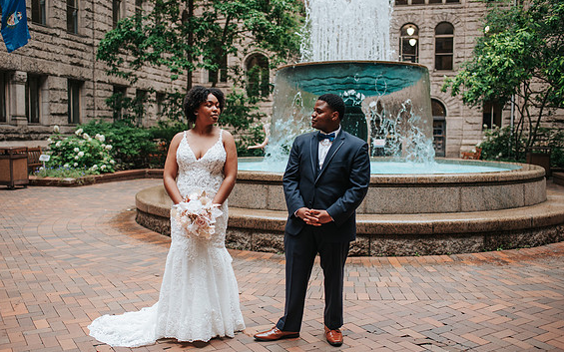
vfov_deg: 32.7
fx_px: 599
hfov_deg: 50.4
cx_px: 262
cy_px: 190
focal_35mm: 39
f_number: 2.5
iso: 250
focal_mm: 35
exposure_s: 1/400
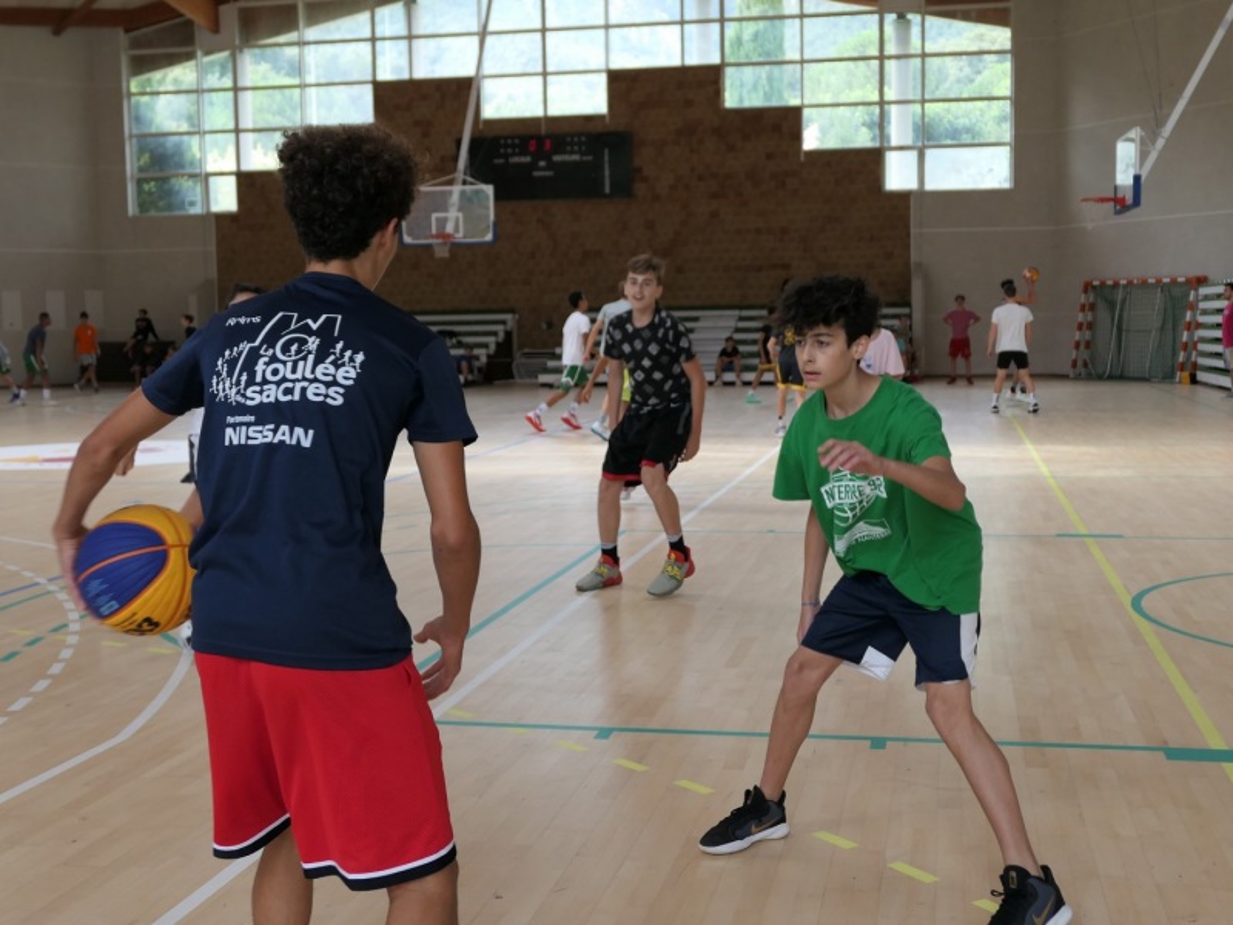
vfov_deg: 33.6
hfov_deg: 43.9
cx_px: 616
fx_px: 1532
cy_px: 462
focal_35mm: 43
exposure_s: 1/250
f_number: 2.8
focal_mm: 14.6
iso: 320
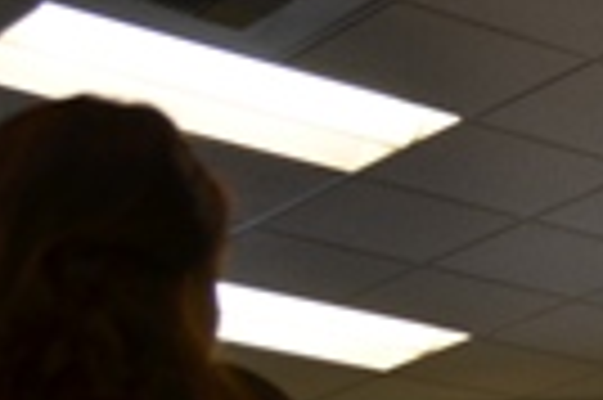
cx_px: 1260
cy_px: 467
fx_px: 2643
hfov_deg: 11.5
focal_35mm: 158
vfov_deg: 8.6
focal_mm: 22
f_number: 4
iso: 400
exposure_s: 1/60
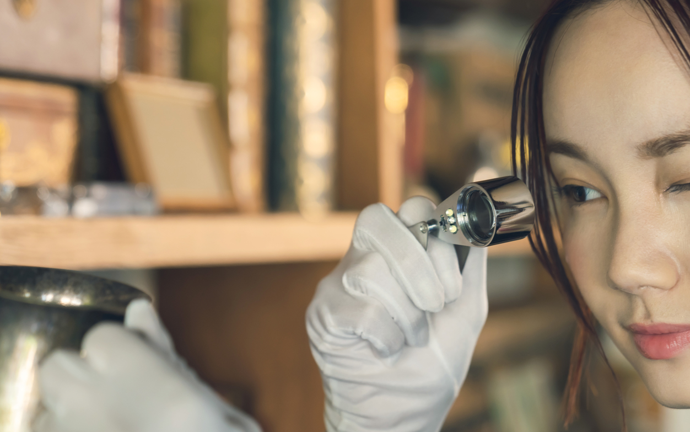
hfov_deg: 24.8
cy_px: 279
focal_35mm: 83
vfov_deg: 15.7
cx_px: 461
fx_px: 1561
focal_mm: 51
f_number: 2.8
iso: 400
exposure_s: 1/160
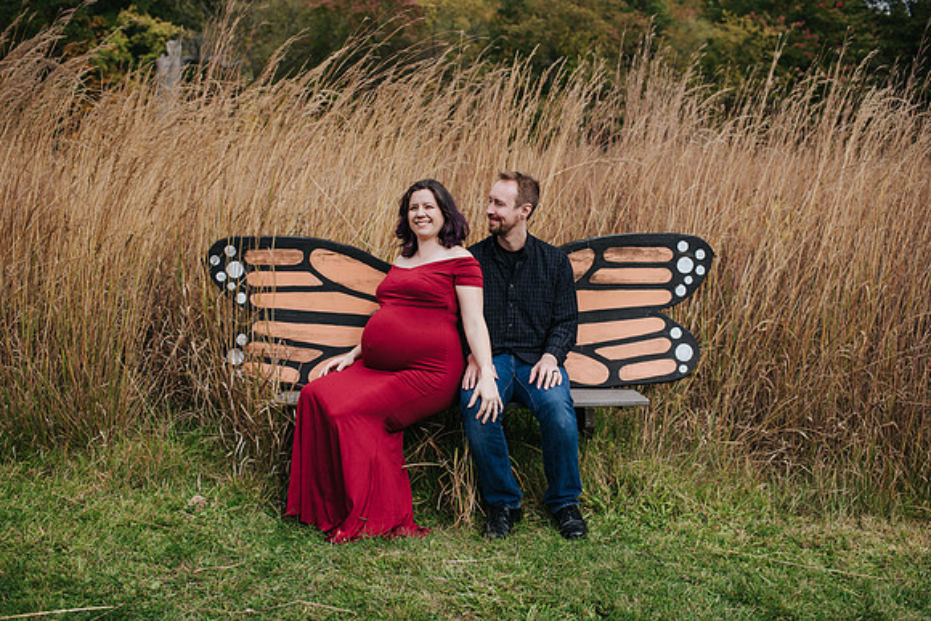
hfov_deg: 51.7
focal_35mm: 37
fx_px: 960
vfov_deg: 35.9
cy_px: 317
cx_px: 474
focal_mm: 35
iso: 125
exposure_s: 1/800
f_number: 3.2
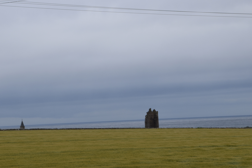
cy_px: 72
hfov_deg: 10.6
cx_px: 126
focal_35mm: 194
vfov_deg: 7.1
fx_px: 1358
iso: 200
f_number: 9
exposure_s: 1/320
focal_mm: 86
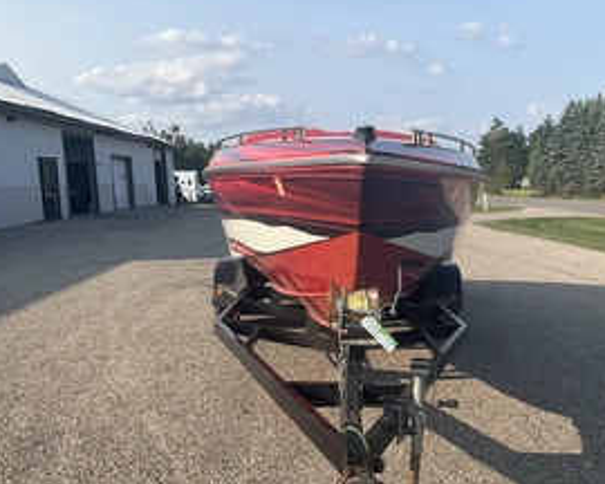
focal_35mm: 42
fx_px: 752
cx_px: 347
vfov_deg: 35.3
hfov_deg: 43.7
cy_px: 323
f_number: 1.8
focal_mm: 3
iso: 25
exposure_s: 1/1195
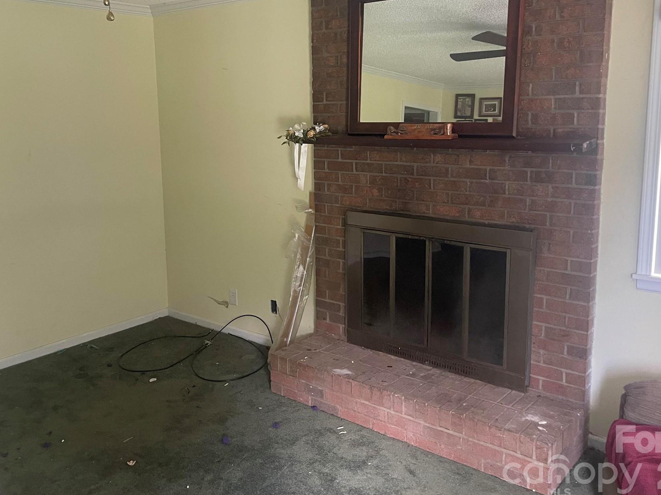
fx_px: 592
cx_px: 334
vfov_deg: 45.2
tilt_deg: -8.8
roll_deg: +0.4
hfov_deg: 58.4
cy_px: 197
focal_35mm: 31
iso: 500
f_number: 1.6
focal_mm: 5.1
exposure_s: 1/60
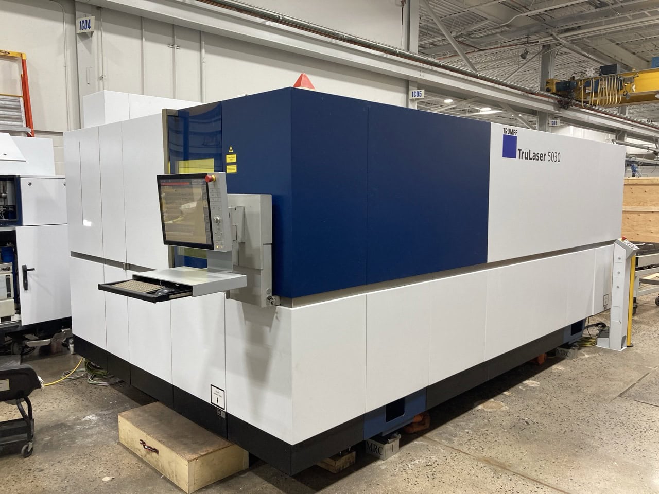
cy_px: 247
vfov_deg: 49.7
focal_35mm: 28
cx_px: 330
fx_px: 533
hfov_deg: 63.4
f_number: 1.8
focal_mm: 4
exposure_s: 1/60
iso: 64
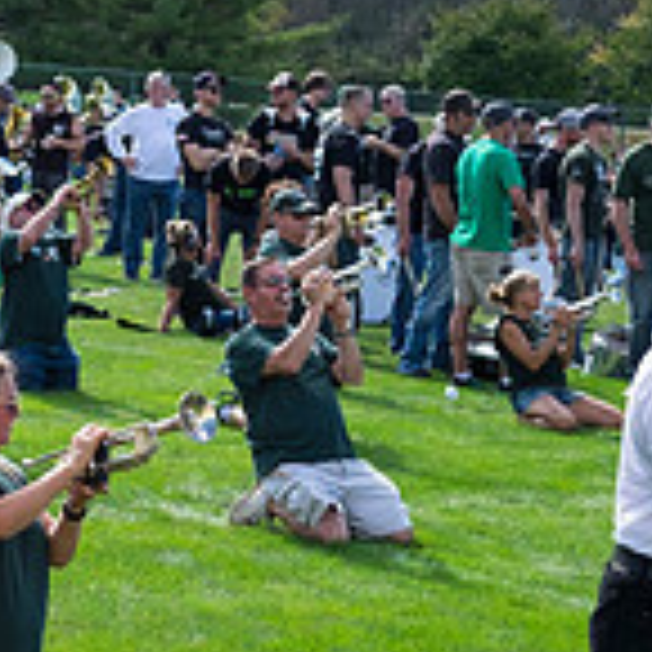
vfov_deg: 12.6
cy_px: 411
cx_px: -360
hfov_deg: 11.9
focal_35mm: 139
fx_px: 2962
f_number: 5
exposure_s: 1/400
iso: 200
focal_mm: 27
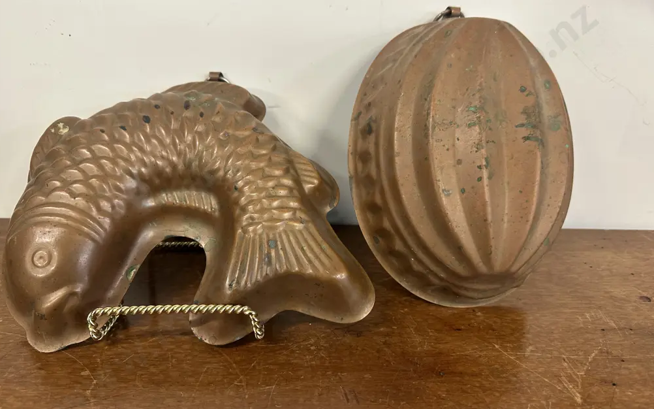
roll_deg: -2.0
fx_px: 463
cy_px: 214
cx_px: 324
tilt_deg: -27.0
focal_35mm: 26
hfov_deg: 70.4
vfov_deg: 47.6
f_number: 1.78
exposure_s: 1/50
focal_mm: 6.86
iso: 200
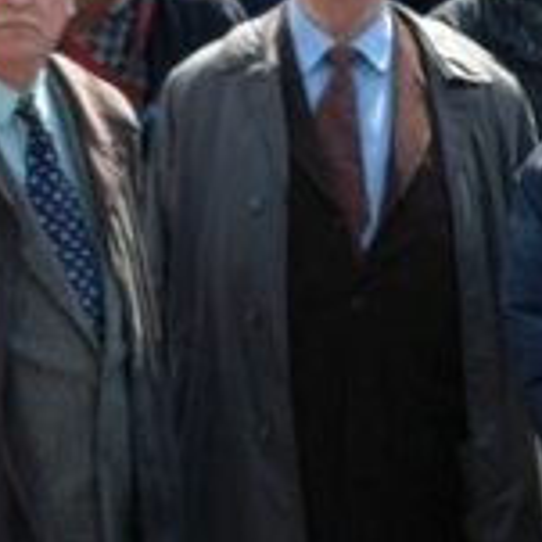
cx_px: 1328
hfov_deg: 2.9
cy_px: 422
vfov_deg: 2.9
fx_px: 10735
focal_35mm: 606
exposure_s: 1/160
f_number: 7.1
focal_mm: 70
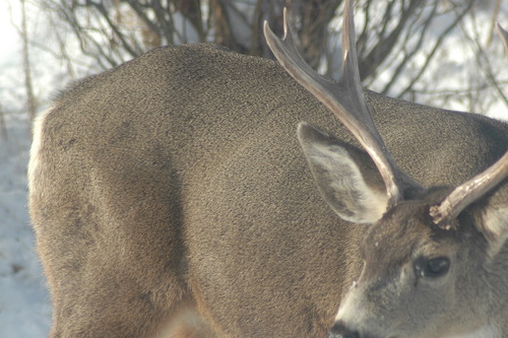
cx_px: 292
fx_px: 5611
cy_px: 203
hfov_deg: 5.2
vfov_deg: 3.4
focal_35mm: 398
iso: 200
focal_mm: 180
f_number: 6.3
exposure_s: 1/800
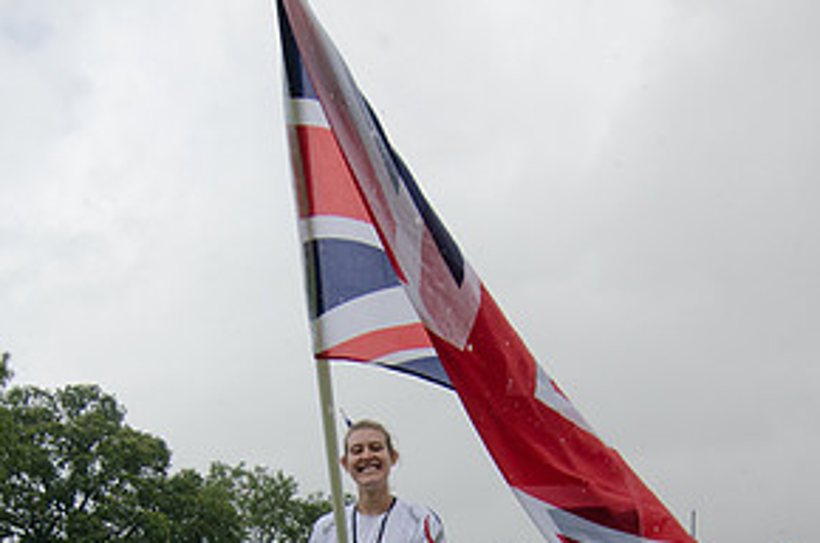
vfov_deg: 37.6
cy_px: 469
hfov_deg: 54.5
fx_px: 750
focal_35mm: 33
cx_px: 201
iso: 500
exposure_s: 1/2000
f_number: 4.5
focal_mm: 11
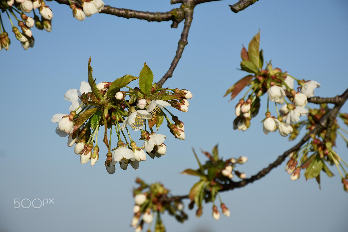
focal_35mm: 174
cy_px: 116
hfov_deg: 11.8
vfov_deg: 7.9
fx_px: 1682
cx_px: 174
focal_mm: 116
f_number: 8
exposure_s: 1/250
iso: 125
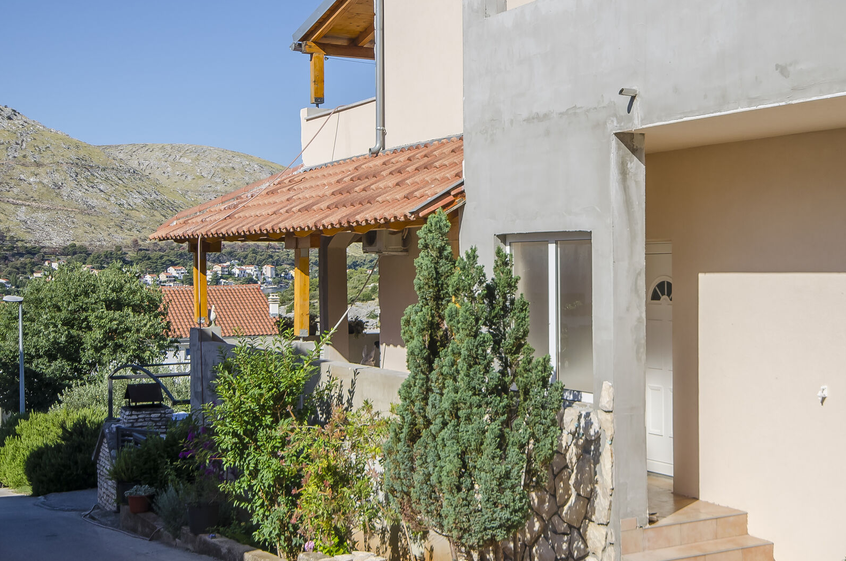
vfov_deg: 25.4
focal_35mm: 53
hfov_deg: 37.3
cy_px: 276
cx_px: 541
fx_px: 1243
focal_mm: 20
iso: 100
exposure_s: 1/320
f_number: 8
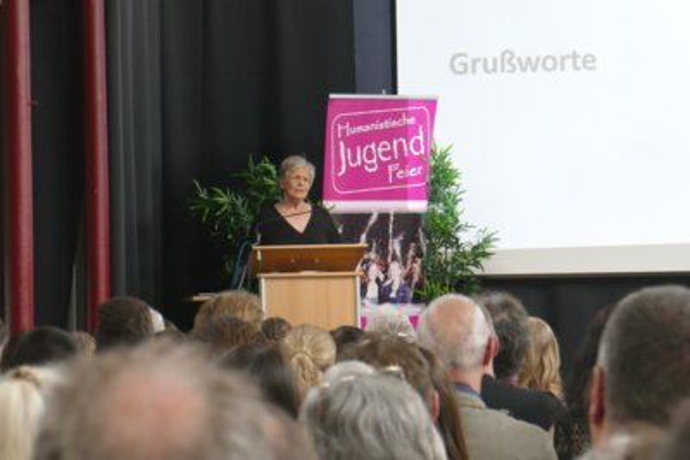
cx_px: 345
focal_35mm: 211
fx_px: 4045
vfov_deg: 6.5
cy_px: 230
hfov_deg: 9.7
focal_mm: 76.8
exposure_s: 1/60
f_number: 8
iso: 1000
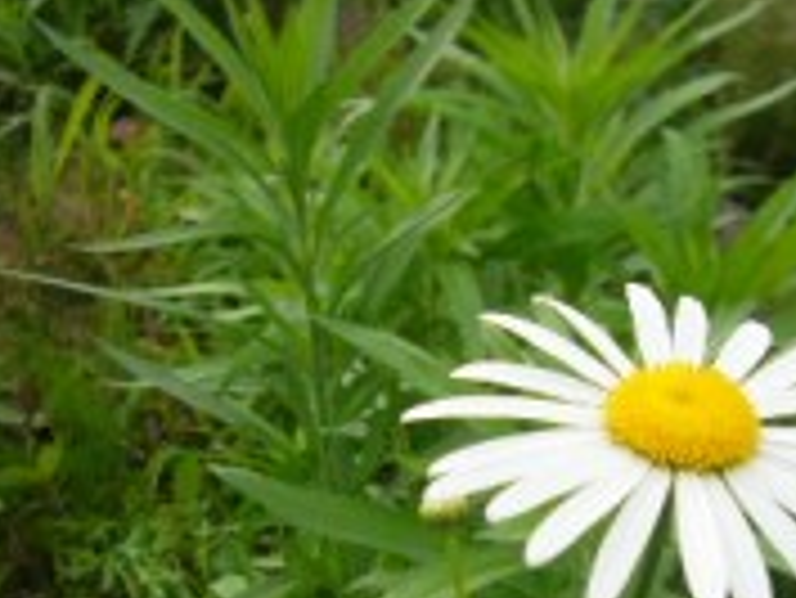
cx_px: 630
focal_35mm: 71
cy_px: 661
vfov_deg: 19.8
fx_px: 1634
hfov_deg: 26.9
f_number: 2.8
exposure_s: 1/320
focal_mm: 4.6
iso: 80
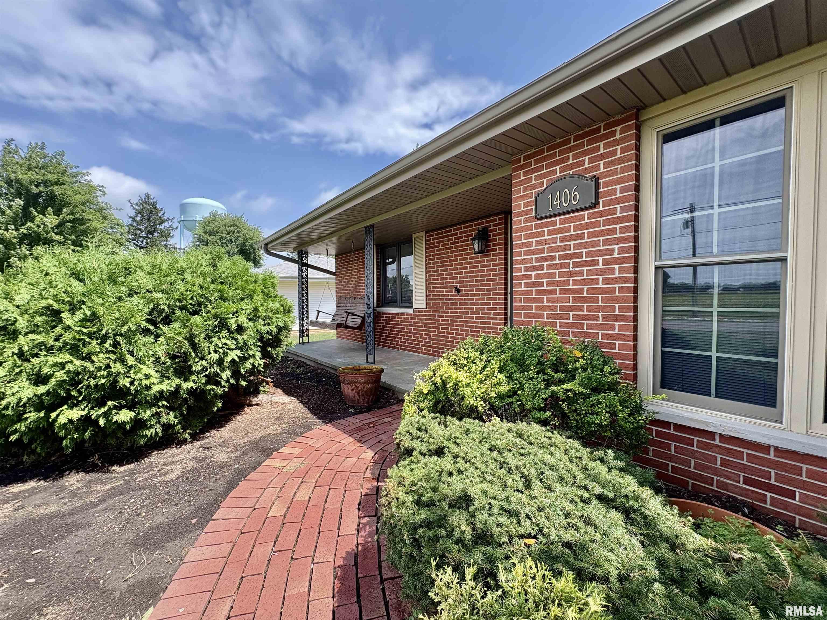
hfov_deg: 102.1
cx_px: 414
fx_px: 334
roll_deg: +0.5
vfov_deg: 85.7
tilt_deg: -1.2
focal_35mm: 14
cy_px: 310
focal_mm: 2.22
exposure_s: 1/605
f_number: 2.2
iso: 64
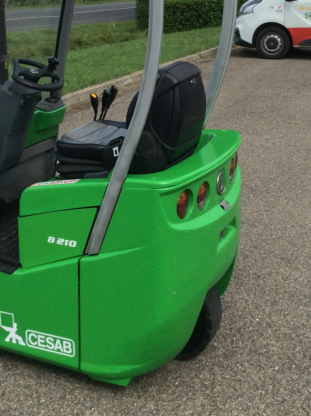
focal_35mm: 57
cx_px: 120
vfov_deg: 32.8
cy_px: 76
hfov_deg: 25.5
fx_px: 685
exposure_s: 1/1395
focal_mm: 3.3
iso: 32
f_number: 2.4
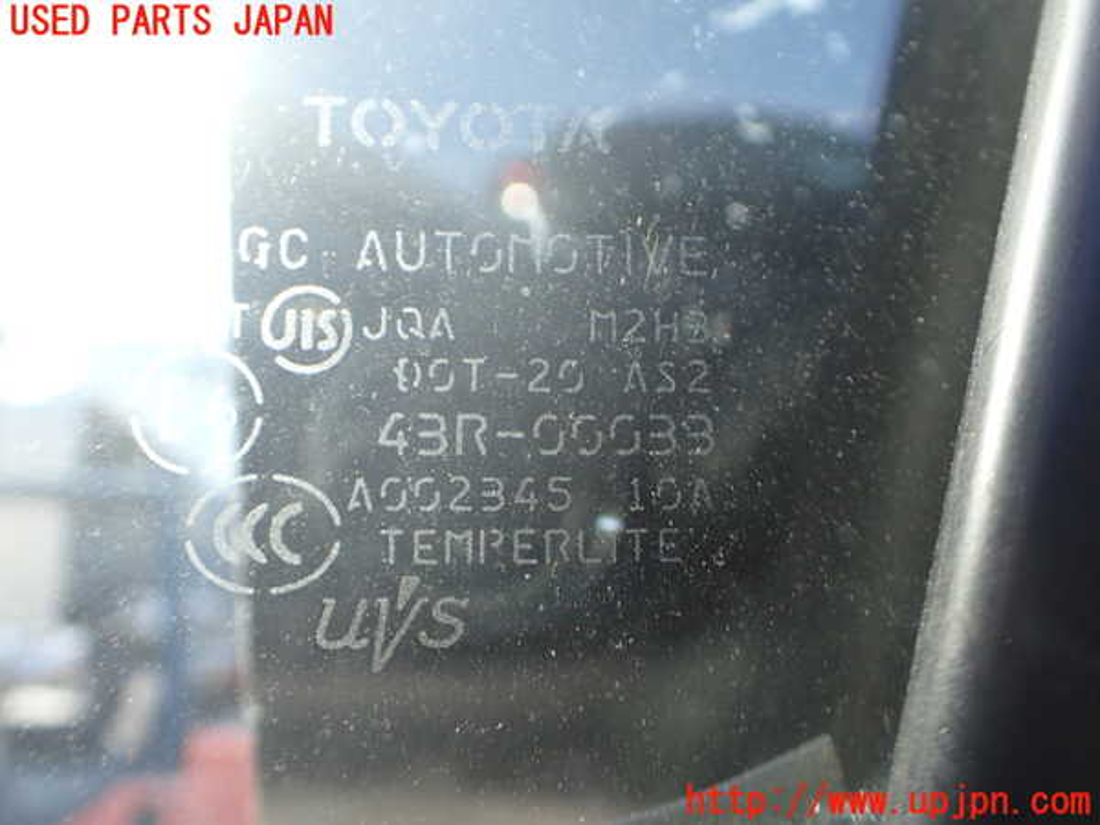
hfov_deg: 60.0
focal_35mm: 30
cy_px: 412
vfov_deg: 46.8
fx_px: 953
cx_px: 550
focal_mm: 5.4
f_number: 2.3
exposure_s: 1/200
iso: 100
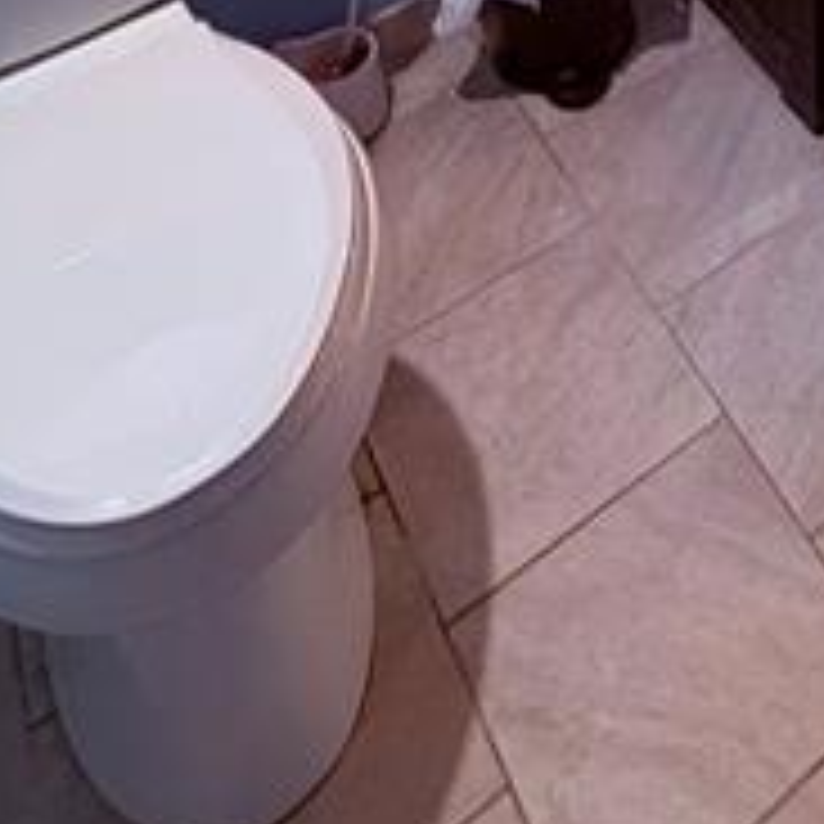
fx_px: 1400
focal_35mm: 52
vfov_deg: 22.4
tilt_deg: -20.0
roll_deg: -2.2
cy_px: -590
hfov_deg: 29.0
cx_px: 955
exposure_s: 1/60
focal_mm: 2.22
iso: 160
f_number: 2.2
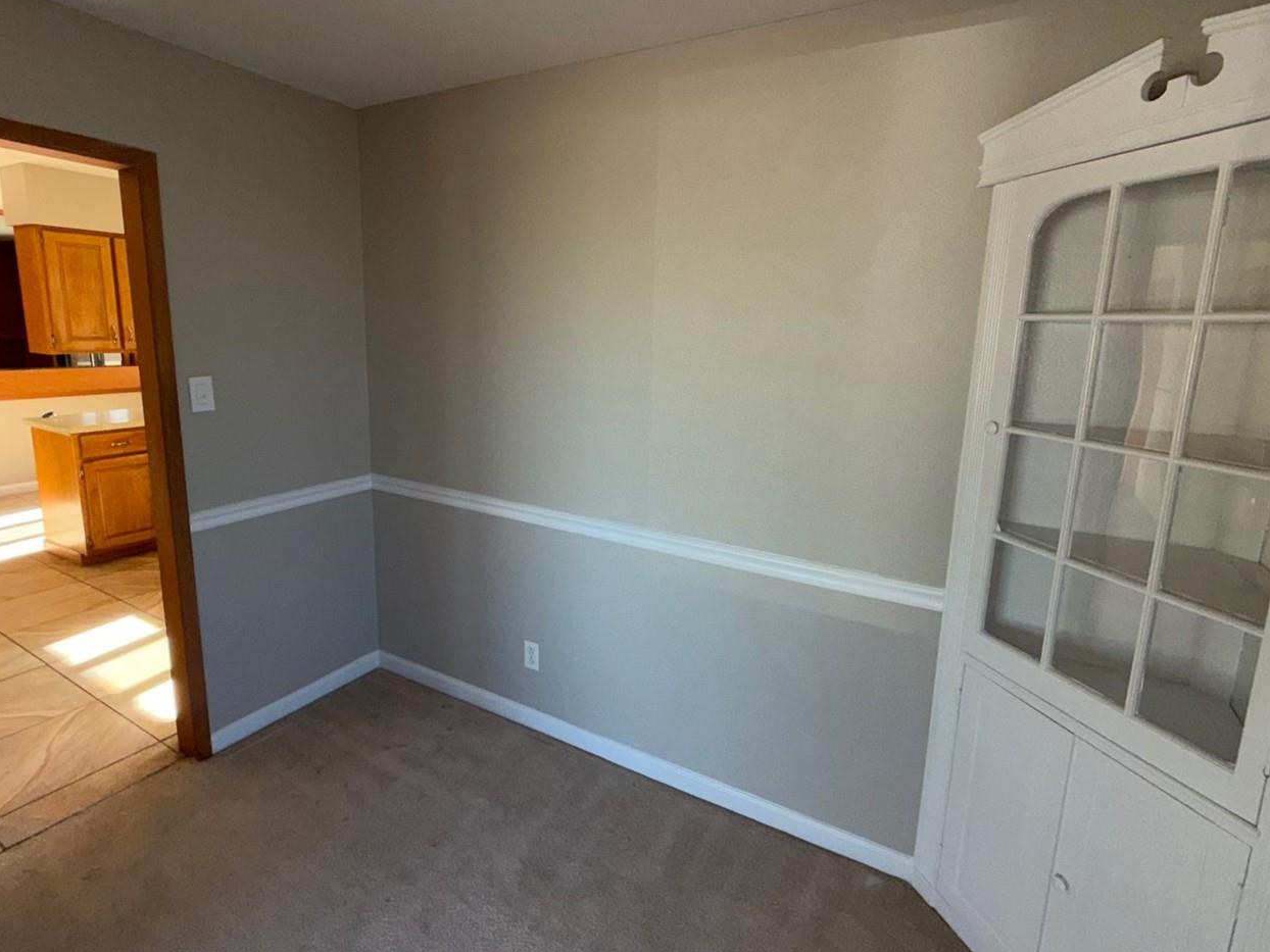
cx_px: 618
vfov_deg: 71.5
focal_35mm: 18
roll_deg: -0.8
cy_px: 441
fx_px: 660
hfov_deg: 87.7
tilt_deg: -10.8
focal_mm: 2.22
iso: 64
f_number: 2.2
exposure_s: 1/121
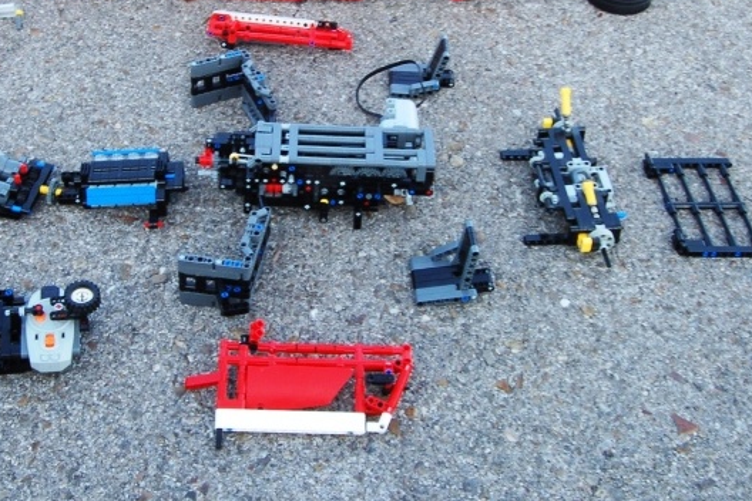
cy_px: 178
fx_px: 961
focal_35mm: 46
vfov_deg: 29.1
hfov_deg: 42.7
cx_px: 338
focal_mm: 18
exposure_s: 1/8
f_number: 22
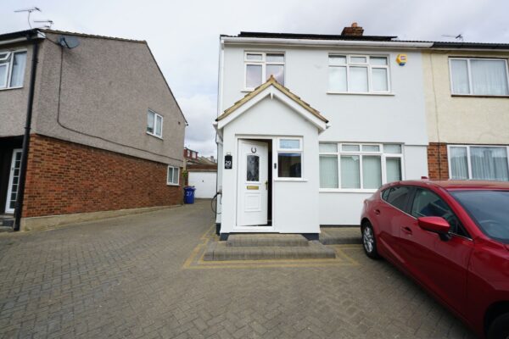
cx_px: 254
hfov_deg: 96.7
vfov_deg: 73.7
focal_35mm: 16
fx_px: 226
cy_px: 170
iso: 100
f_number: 13
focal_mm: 16
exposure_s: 1/80
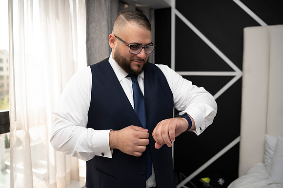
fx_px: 244
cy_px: 94
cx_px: 142
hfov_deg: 60.3
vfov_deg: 42.3
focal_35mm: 31
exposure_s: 1/100
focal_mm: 31
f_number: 2.8
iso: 50
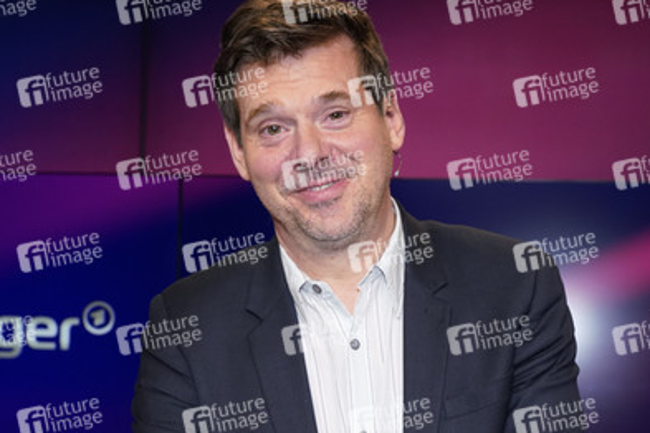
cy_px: 212
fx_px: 704
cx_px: 347
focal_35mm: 39
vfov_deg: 34.2
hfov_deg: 49.5
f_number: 5
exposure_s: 1/160
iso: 1600
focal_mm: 34
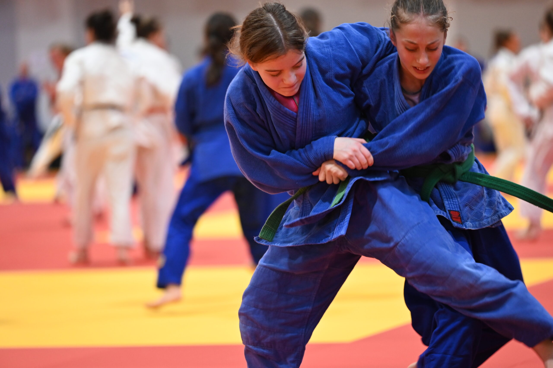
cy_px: 184
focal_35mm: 180
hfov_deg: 11.4
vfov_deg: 7.6
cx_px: 276
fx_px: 2763
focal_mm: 180
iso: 2800
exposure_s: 1/250
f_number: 2.8
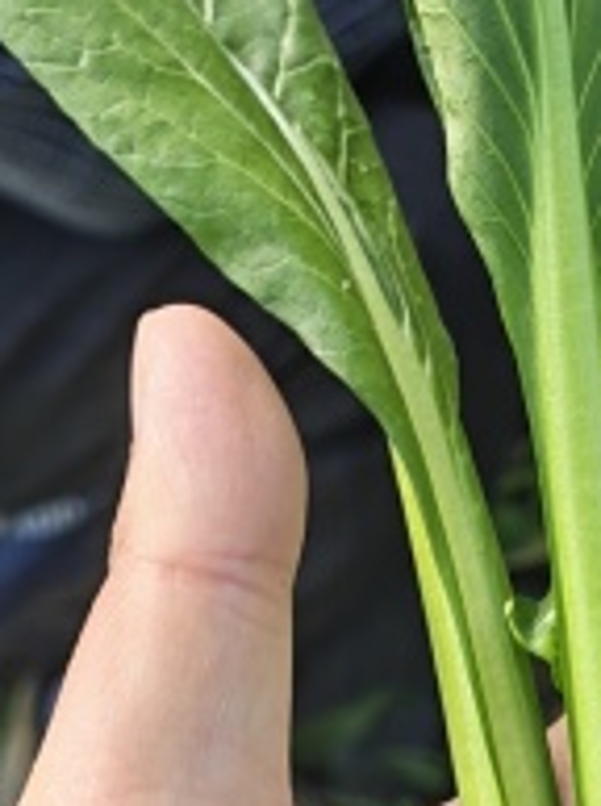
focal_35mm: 133
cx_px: 931
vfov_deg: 14.3
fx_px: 3089
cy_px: -186
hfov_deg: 10.7
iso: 50
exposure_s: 1/310
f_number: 1.9
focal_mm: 6.12
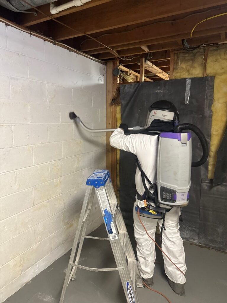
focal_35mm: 24
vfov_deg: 71.6
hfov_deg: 56.8
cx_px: 114
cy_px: 152
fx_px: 210
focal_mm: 6.86
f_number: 1.78
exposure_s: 1/60
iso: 500
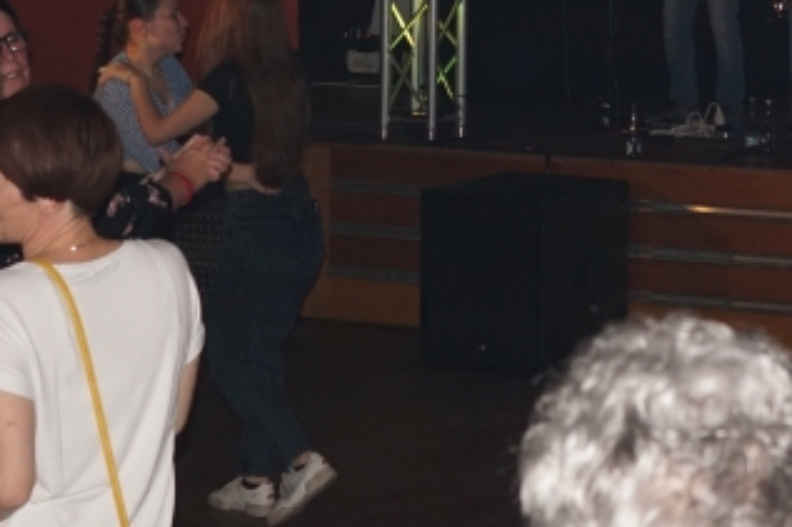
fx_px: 3122
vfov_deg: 9.5
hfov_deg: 14.3
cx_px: 752
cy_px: -89
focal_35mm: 142
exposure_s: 1/60
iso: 500
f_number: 5
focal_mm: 30
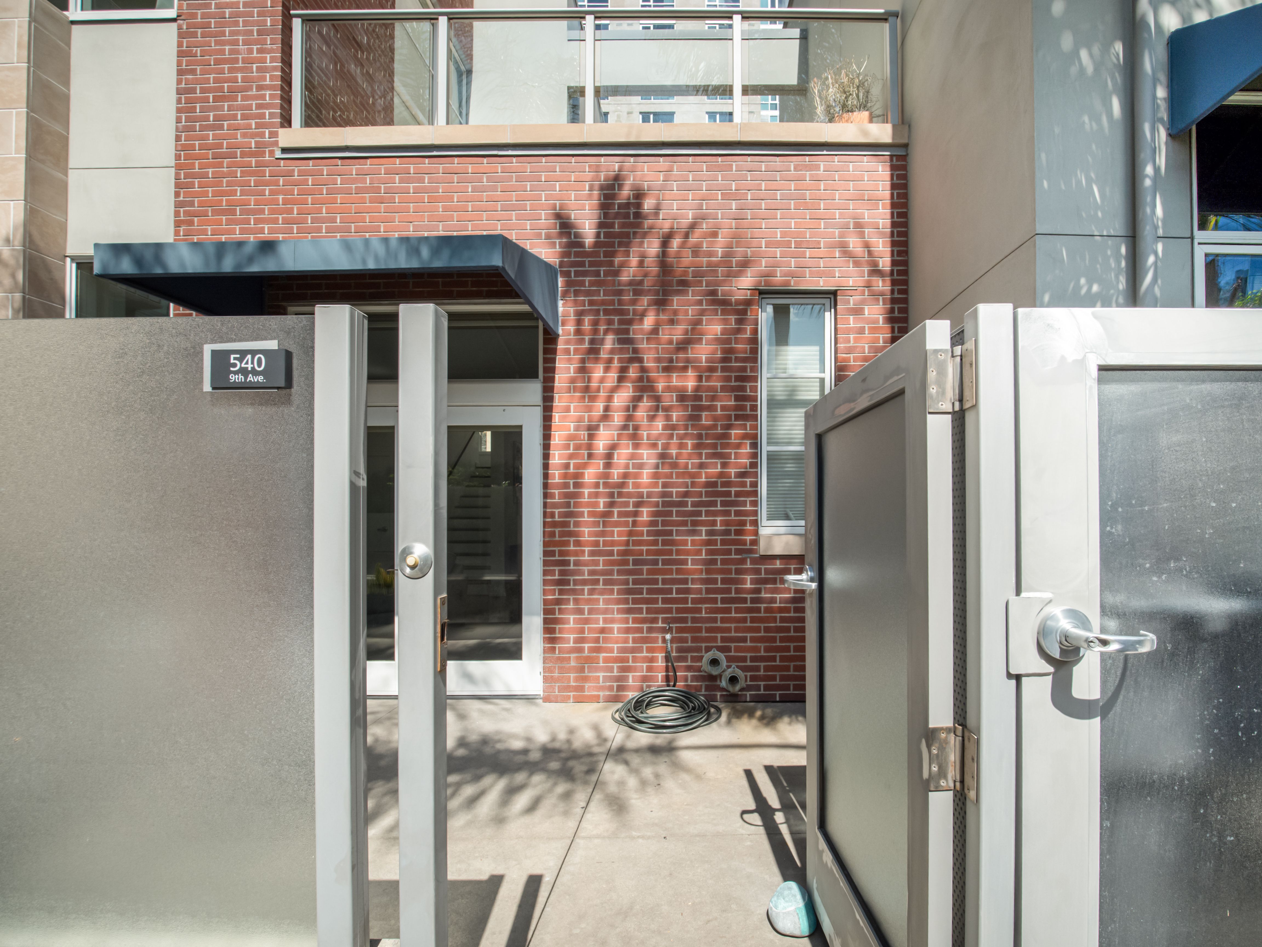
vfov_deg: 85.7
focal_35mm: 14
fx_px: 511
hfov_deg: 102.0
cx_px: 631
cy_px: 474
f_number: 5
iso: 200
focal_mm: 7
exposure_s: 1/640
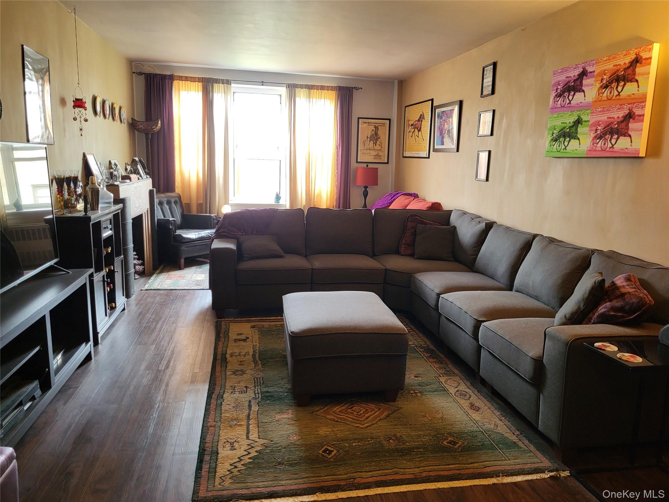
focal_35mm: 26
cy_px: 251
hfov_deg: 67.3
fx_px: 502
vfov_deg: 53.1
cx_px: 334
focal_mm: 5.4
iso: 200
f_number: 1.8
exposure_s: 1/60
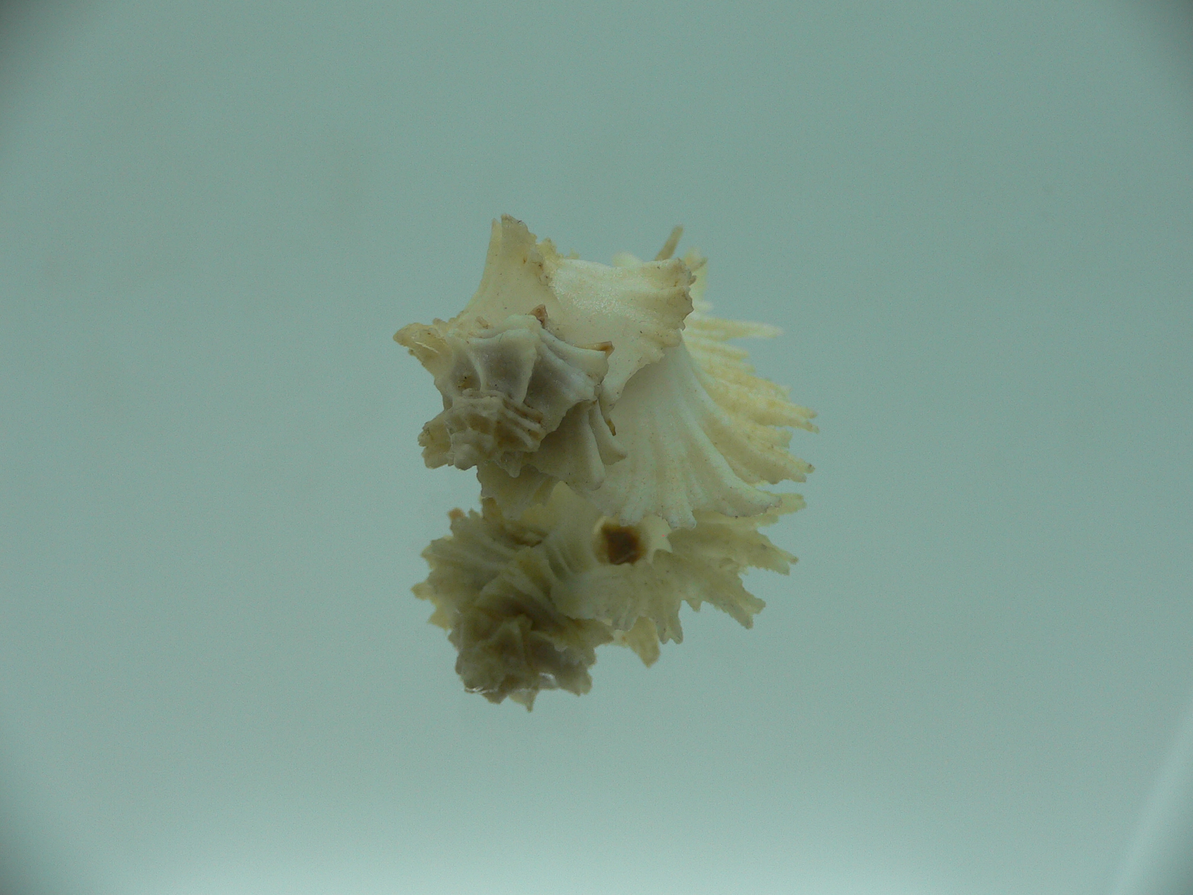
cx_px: 596
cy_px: 448
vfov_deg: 40.7
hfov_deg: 52.6
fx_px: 1206
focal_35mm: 35
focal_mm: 4.6
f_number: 2.8
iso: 80
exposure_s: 1/80
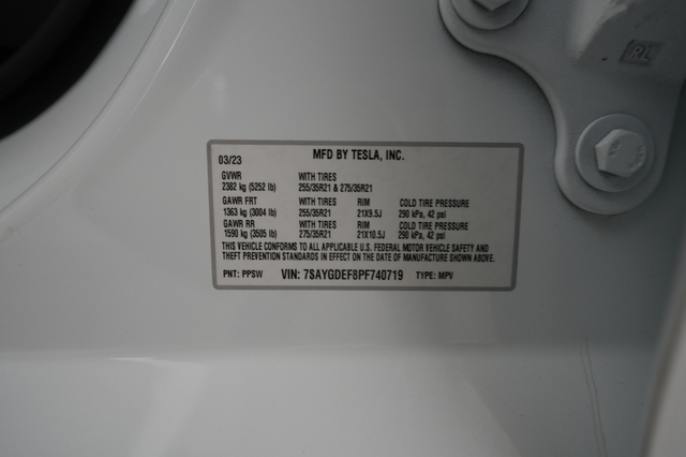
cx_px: 343
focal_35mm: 24
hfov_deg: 73.8
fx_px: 457
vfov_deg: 53.1
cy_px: 228
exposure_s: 1/50
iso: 1250
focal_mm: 24
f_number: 4.5
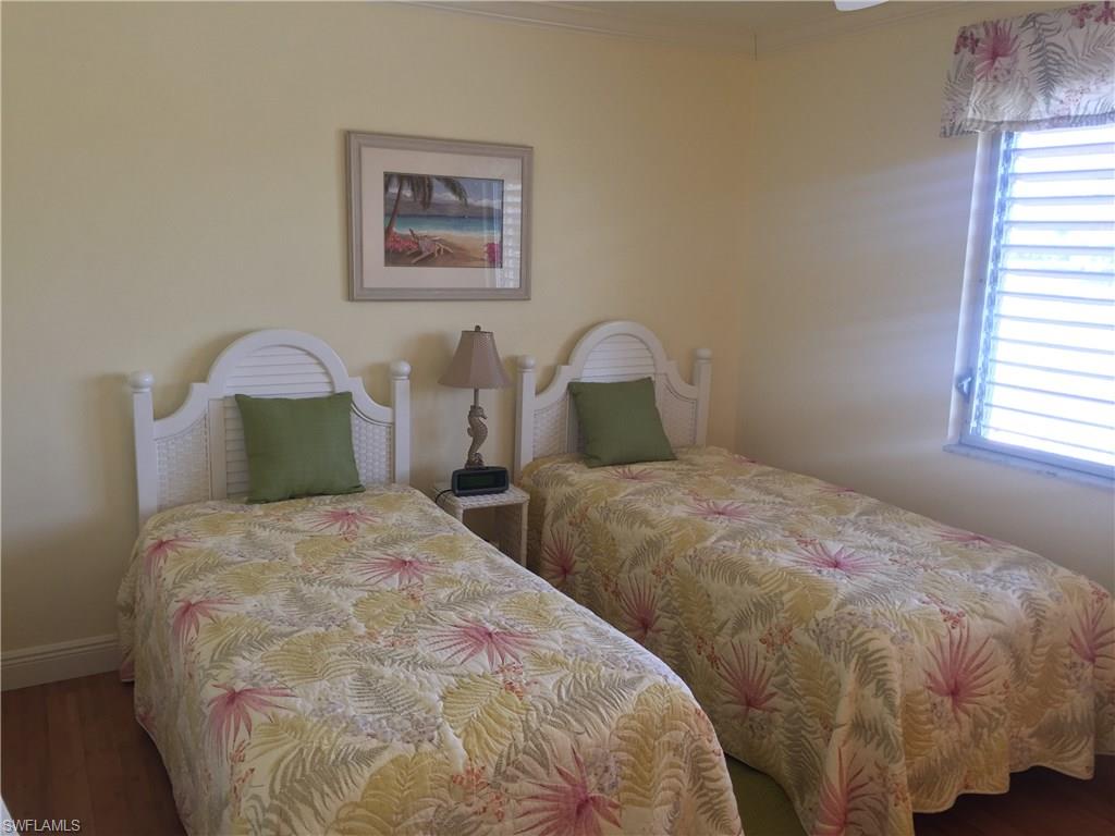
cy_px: 418
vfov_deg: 48.2
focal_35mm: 29
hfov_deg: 61.7
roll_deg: -2.3
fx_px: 934
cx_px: 558
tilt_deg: -11.1
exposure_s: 1/30
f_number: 2.2
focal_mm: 4.15
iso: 50
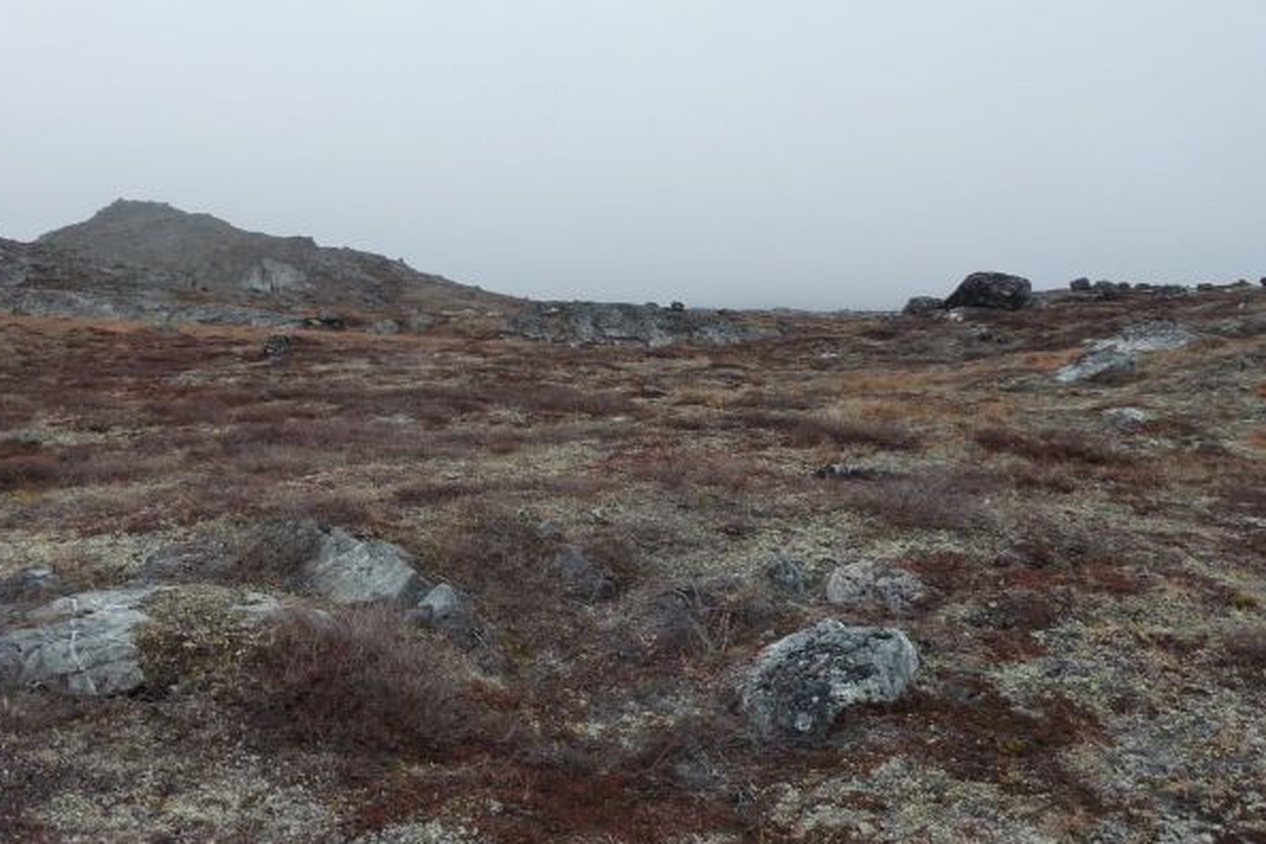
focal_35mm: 35
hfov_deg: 53.9
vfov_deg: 37.5
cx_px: 486
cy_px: 296
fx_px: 1231
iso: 125
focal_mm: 4.1
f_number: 4
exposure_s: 1/200
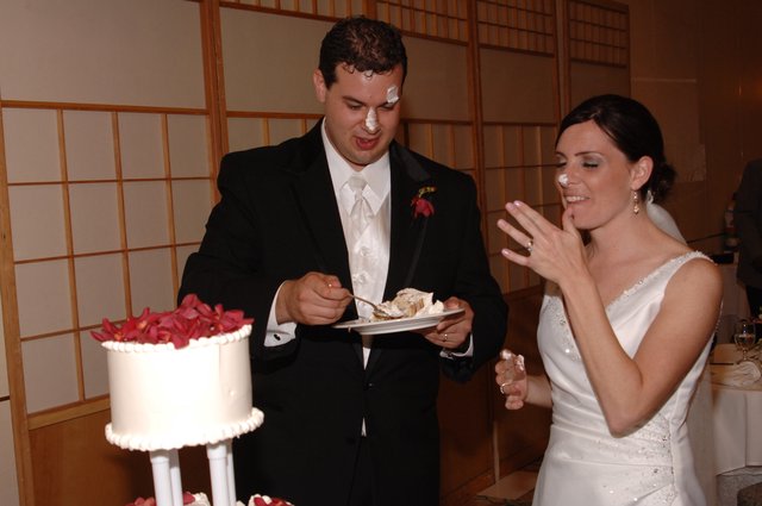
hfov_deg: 41.2
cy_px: 253
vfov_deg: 28.0
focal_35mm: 48
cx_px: 381
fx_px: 1015
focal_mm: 32
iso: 400
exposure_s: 1/50
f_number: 5.6
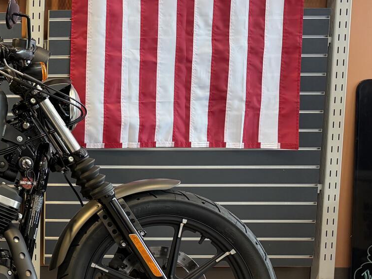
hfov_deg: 25.9
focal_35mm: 64
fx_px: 688
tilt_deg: -7.3
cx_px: -113
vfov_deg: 22.8
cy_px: 85
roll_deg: +0.3
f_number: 1.78
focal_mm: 6.76
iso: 200
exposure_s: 1/120
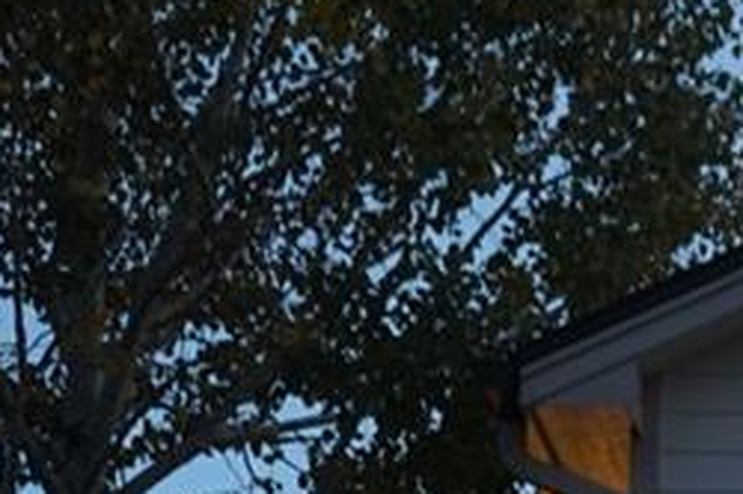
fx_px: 4493
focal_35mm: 218
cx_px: 1673
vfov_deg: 6.0
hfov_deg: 8.7
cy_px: 1167
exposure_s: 1/25
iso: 1250
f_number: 4
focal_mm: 34
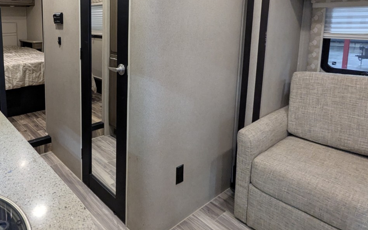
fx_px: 251
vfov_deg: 47.3
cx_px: 115
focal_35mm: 25
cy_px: 56
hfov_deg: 69.9
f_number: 2.2
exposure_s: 1/36.2
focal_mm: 2.35
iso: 428
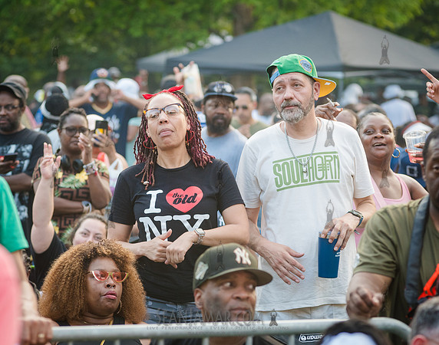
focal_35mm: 185
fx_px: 2393
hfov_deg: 10.5
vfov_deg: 8.3
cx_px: 233
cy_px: 184
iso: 1000
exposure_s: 1/400
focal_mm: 145
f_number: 4.5
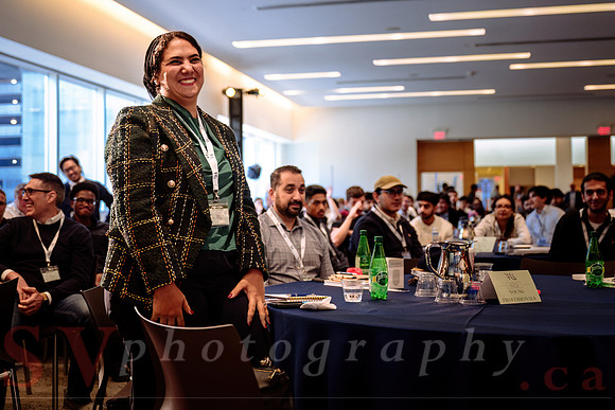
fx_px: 783
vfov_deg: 29.4
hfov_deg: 42.9
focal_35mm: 46
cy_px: 186
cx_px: 292
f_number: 2.8
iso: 640
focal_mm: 40
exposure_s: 1/125
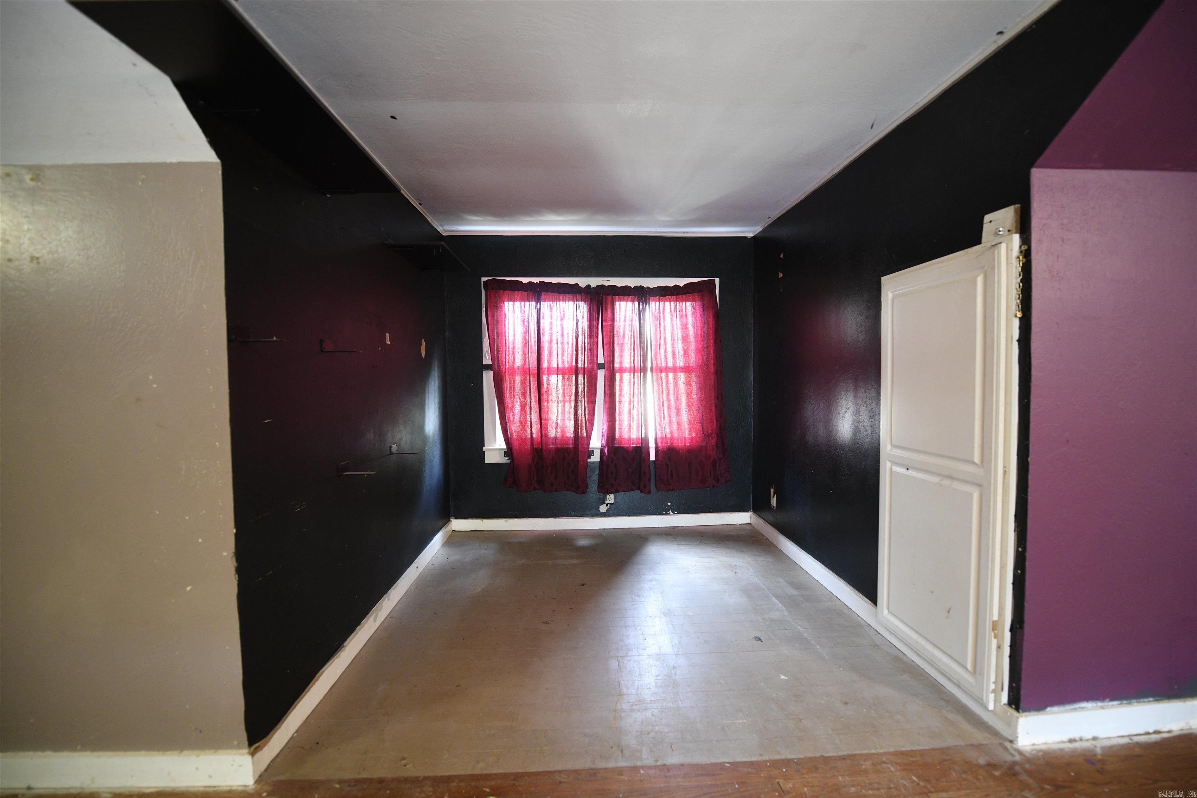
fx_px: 465
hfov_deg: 104.3
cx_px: 598
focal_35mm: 14
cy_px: 399
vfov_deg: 81.2
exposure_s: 1/15
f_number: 2.8
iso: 1250
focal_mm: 14
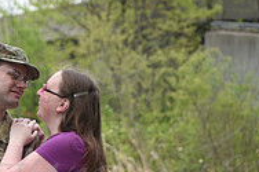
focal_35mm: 216
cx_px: 17
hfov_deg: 9.5
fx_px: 1553
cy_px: 185
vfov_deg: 6.3
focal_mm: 70
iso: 200
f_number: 3.2
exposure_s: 1/160
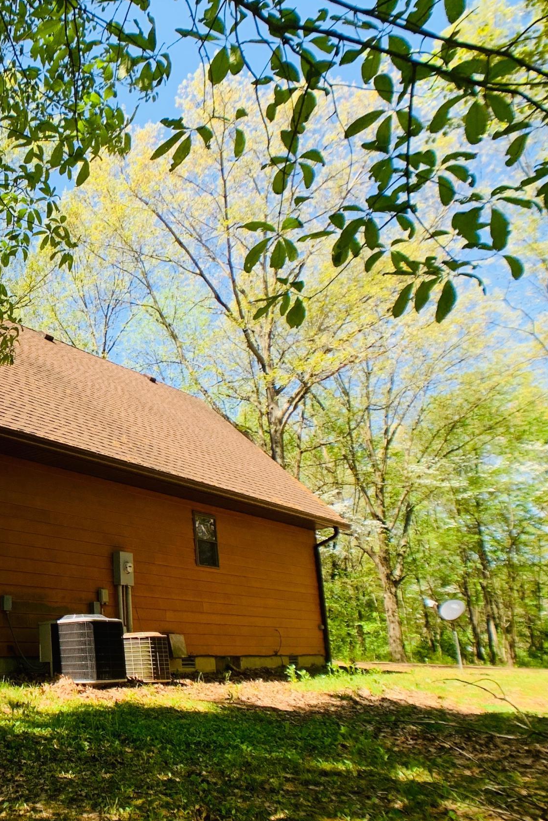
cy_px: 473
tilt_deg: +16.1
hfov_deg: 26.4
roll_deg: -0.9
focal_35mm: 48
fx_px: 1096
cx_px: -12
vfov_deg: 41.0
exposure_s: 1/495
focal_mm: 4.25
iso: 25
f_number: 1.8
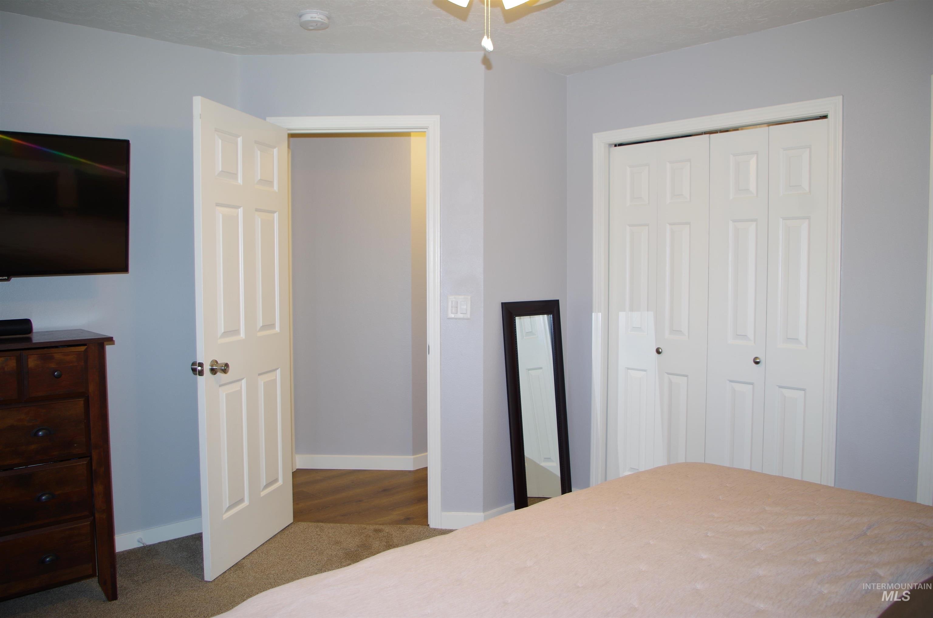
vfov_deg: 47.7
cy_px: 309
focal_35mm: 27
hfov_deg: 67.5
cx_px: 466
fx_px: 698
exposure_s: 1/20
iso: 100
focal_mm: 18
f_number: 3.5
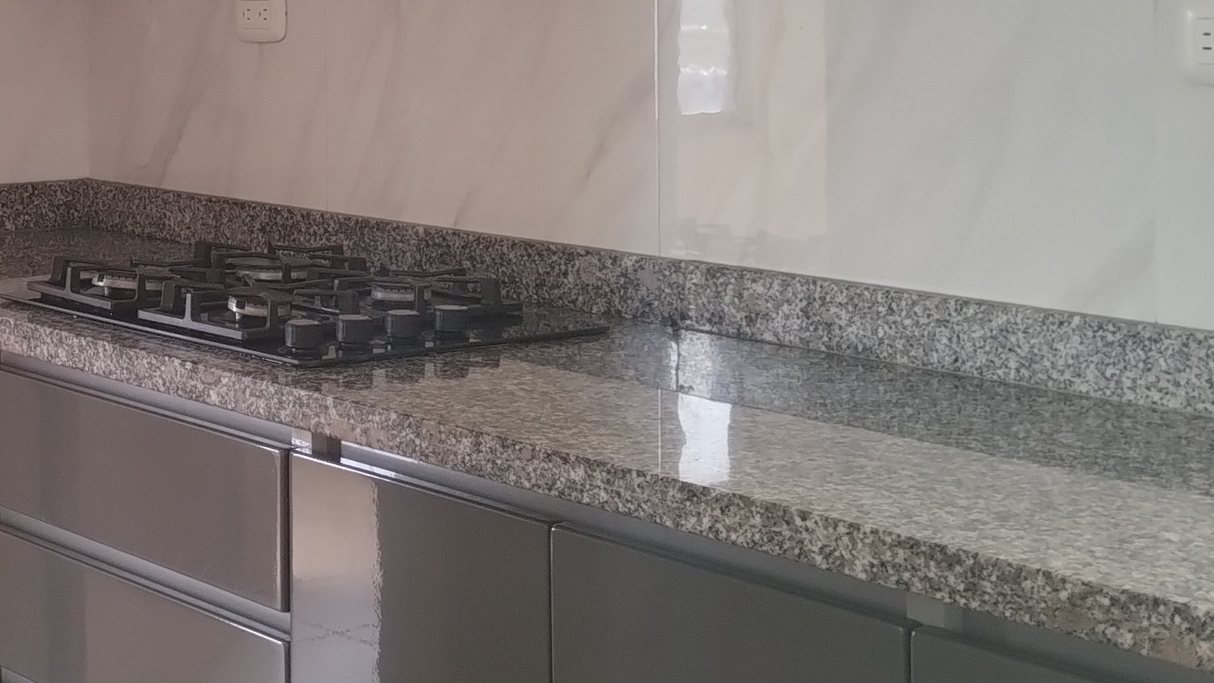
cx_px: 72
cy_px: -26
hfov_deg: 28.4
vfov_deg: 16.6
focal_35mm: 71
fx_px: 2285
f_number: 1.8
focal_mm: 4.27
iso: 170
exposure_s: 1/60
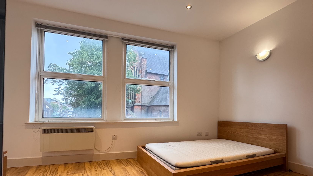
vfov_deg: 57.5
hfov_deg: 89.4
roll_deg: +0.0
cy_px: 111
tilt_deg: +1.9
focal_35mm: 19
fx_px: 158
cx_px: 170
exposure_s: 1/100
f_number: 2.2
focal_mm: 2.22
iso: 250
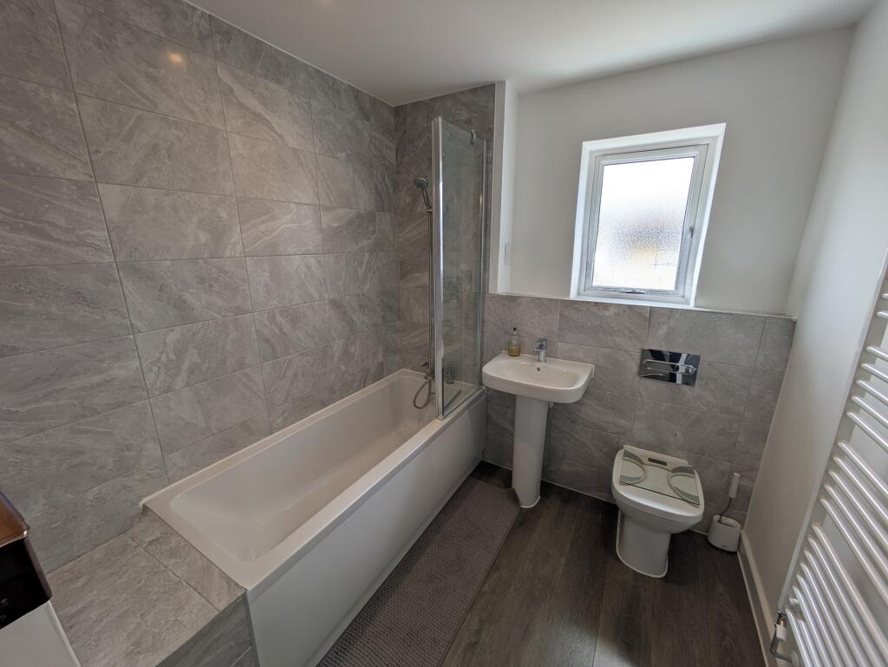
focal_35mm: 14
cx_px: 444
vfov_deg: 85.7
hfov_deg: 102.0
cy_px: 334
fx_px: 359
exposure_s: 1/169
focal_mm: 1.83
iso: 44
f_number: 2.2
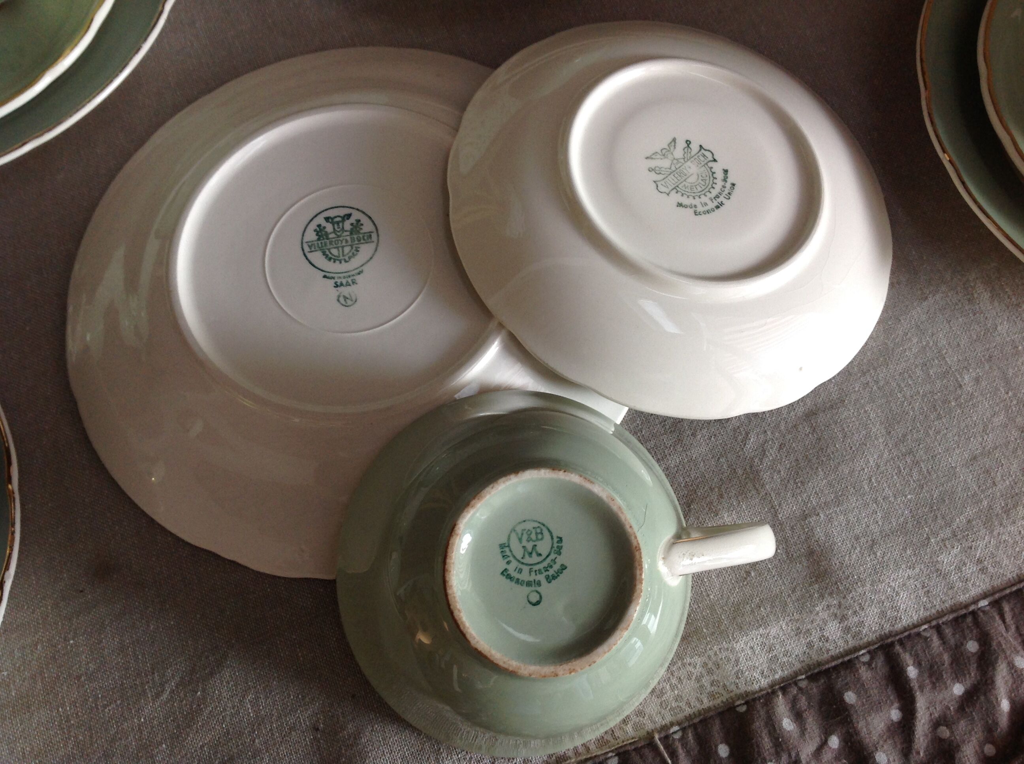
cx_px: 512
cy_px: 382
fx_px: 1034
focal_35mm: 35
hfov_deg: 52.7
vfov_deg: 40.6
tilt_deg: -69.7
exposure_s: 1/15
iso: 80
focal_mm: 4.28
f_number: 2.4
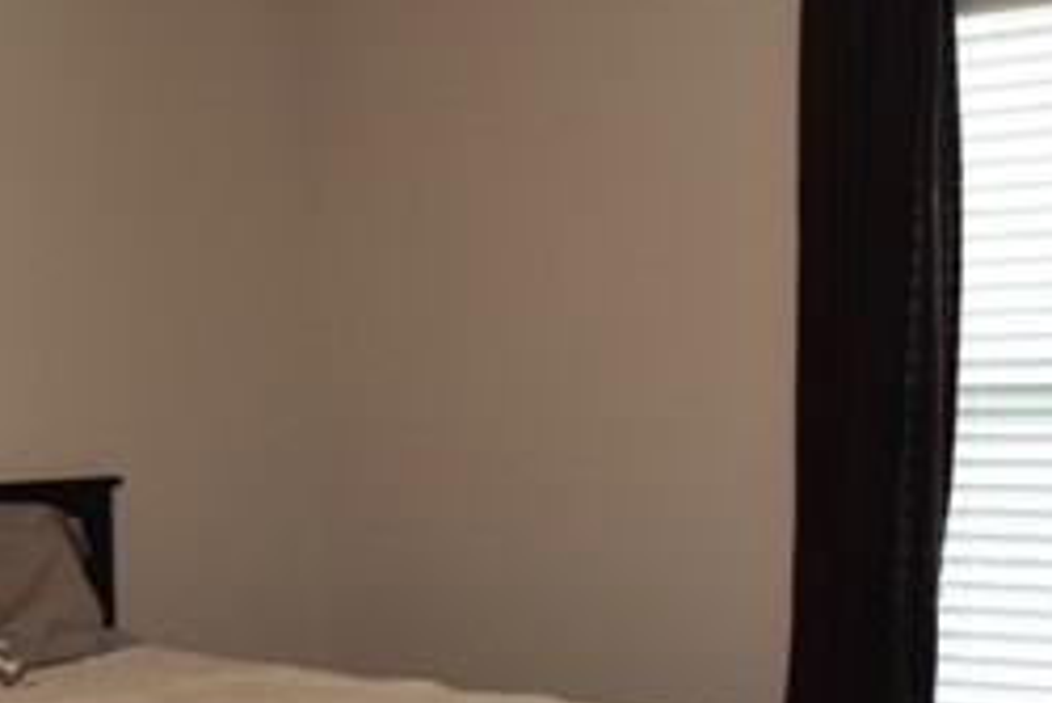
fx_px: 2017
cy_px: 541
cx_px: 400
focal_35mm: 69
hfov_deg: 29.1
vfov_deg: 19.6
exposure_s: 1/125
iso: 640
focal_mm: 18
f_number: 5.6
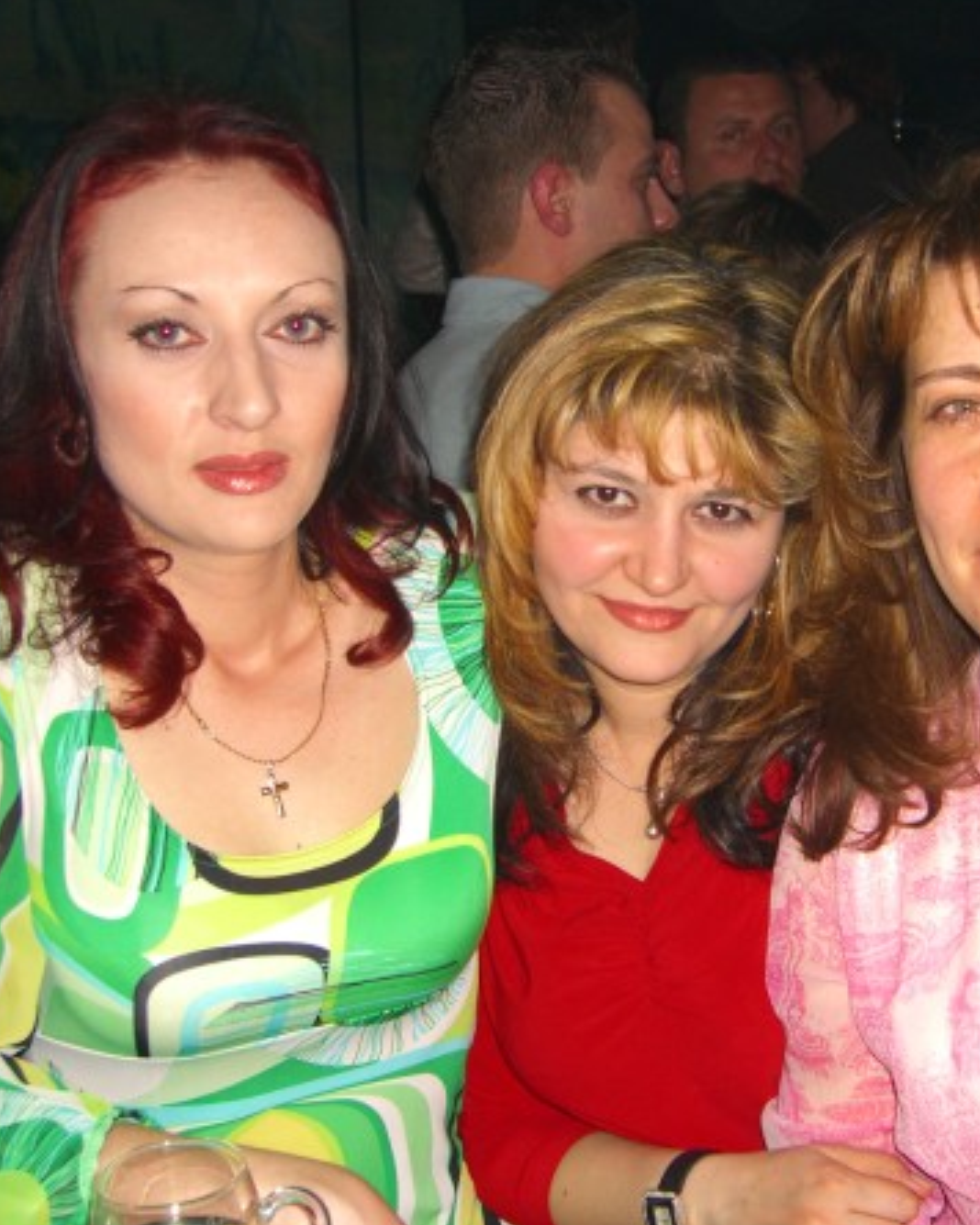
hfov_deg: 30.0
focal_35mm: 50
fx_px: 1813
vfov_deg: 37.3
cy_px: 611
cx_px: 661
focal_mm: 7.9
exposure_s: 1/60
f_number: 2.8
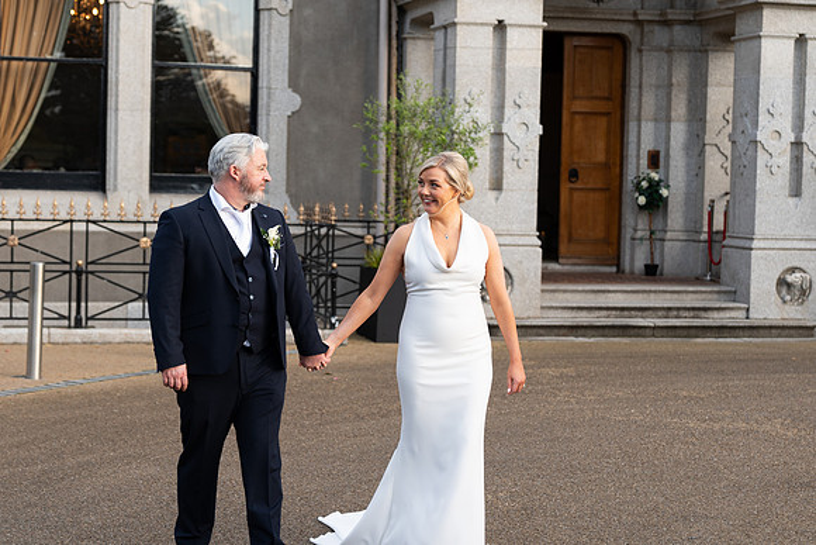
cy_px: 272
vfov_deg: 17.5
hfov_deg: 26.0
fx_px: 1768
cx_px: 408
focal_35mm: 78
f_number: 2.8
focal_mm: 52
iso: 125
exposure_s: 1/200
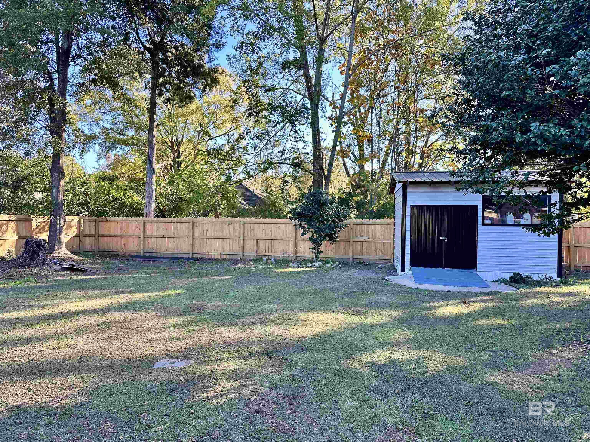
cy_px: 221
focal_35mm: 24
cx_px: 295
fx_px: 409
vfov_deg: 56.8
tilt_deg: +0.3
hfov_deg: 71.6
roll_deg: -0.1
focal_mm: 6.86
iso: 80
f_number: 1.78
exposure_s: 1/396
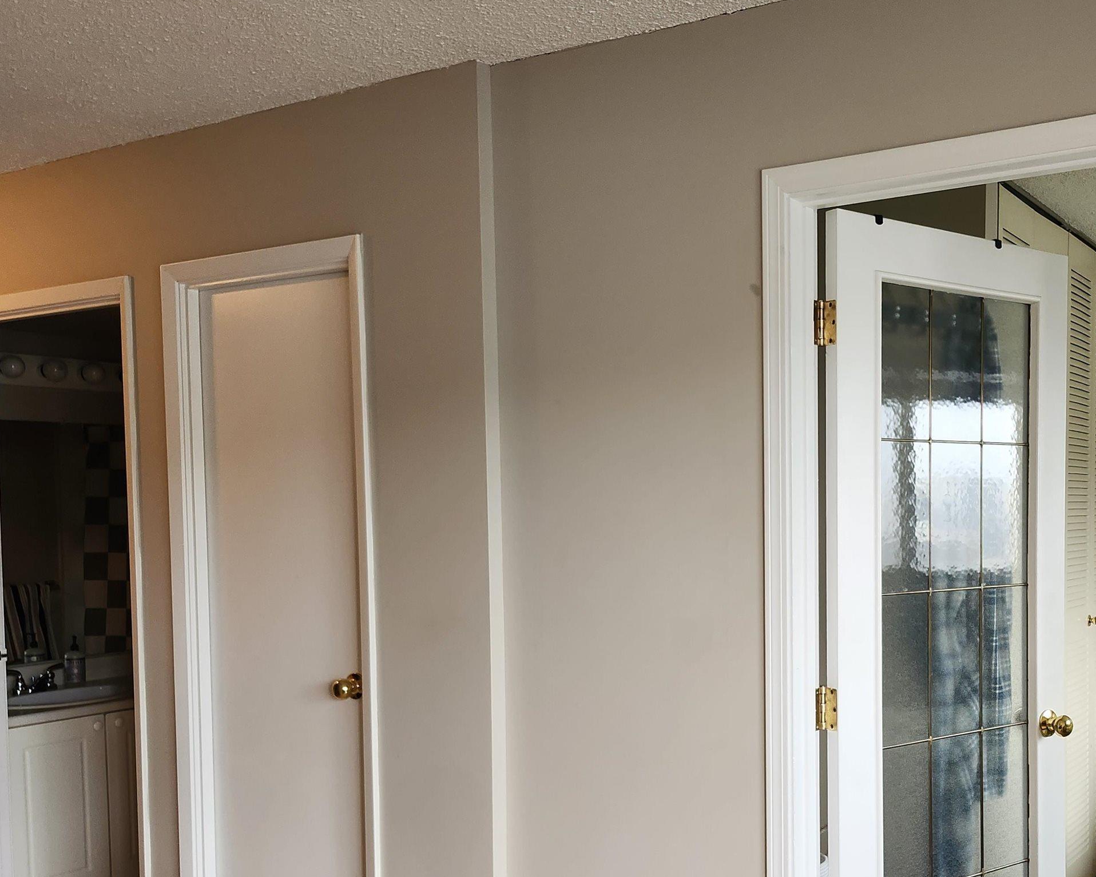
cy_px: 559
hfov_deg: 49.2
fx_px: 1168
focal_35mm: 36
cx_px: 750
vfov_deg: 40.8
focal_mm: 5.54
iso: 320
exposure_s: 1/120
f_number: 1.8
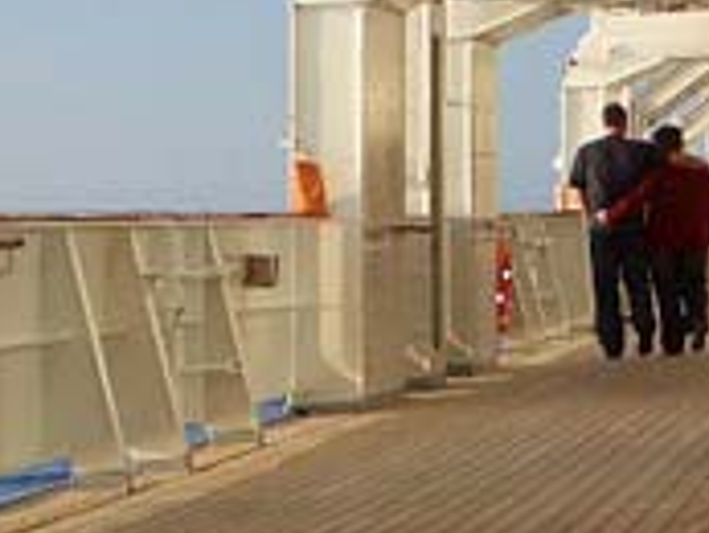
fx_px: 3935
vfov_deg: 7.7
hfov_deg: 10.3
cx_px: 385
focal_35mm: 192
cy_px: 447
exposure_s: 1/500
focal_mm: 12.2
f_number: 6.2
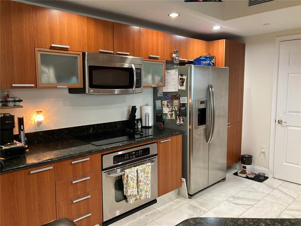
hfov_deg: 63.4
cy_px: 113
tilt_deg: -5.7
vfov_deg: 49.7
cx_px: 150
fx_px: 243
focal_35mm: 28
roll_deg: -1.0
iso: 250
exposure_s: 1/60
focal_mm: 3.99
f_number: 1.8
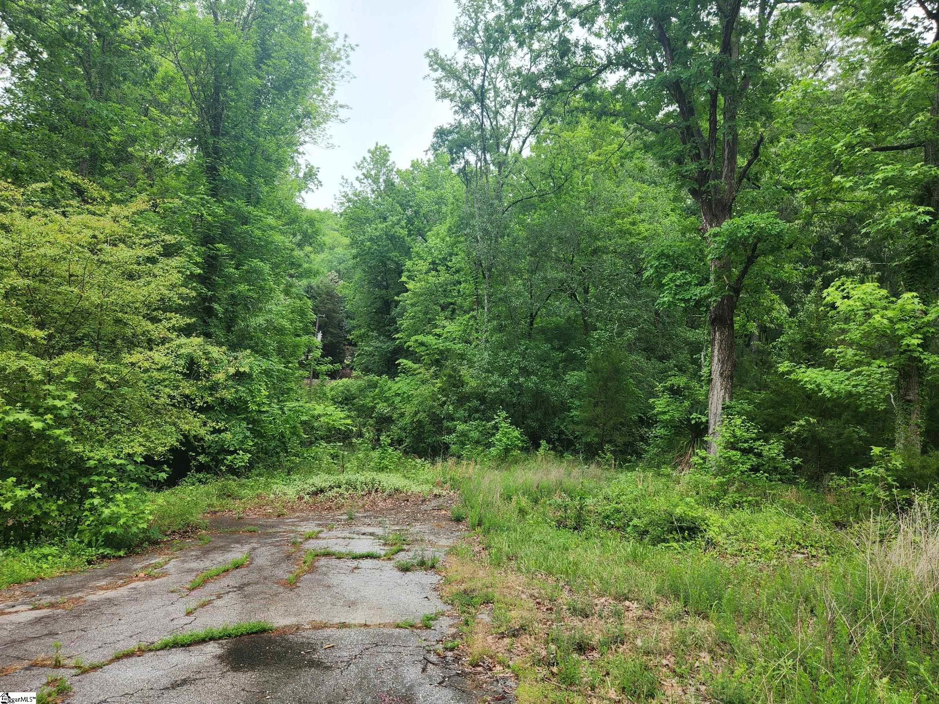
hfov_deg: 73.9
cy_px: 352
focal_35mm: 23
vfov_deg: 58.9
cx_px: 470
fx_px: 624
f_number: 1.8
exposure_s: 1/588
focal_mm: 5.4
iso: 20
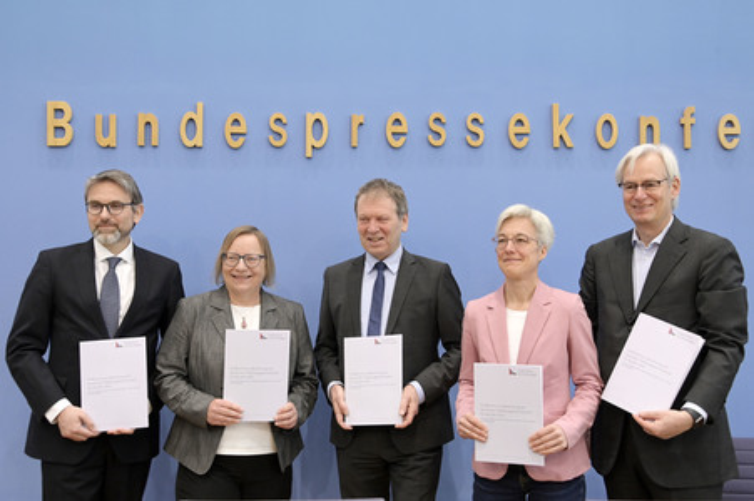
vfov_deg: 35.0
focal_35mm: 38
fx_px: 795
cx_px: 377
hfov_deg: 50.7
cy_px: 250
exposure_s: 1/400
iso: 3200
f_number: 5
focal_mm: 38
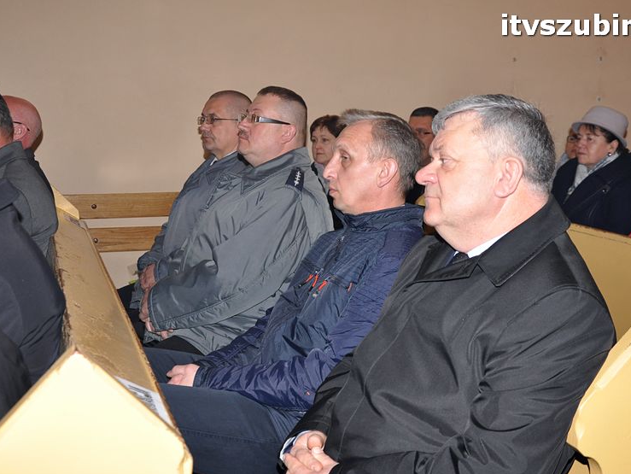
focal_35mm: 53
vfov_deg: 27.5
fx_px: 967
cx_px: 330
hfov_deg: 36.1
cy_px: 240
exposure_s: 1/60
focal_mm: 32
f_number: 5.6
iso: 800
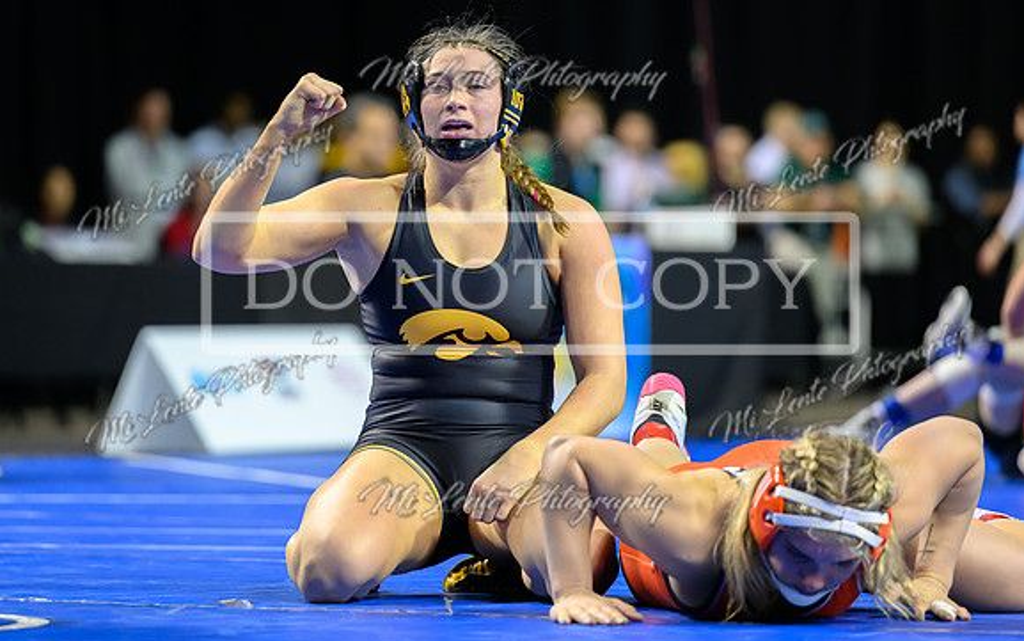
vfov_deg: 5.3
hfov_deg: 8.5
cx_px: 407
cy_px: 249
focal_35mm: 247
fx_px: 6895
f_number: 2.8
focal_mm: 200
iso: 3200
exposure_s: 1/800
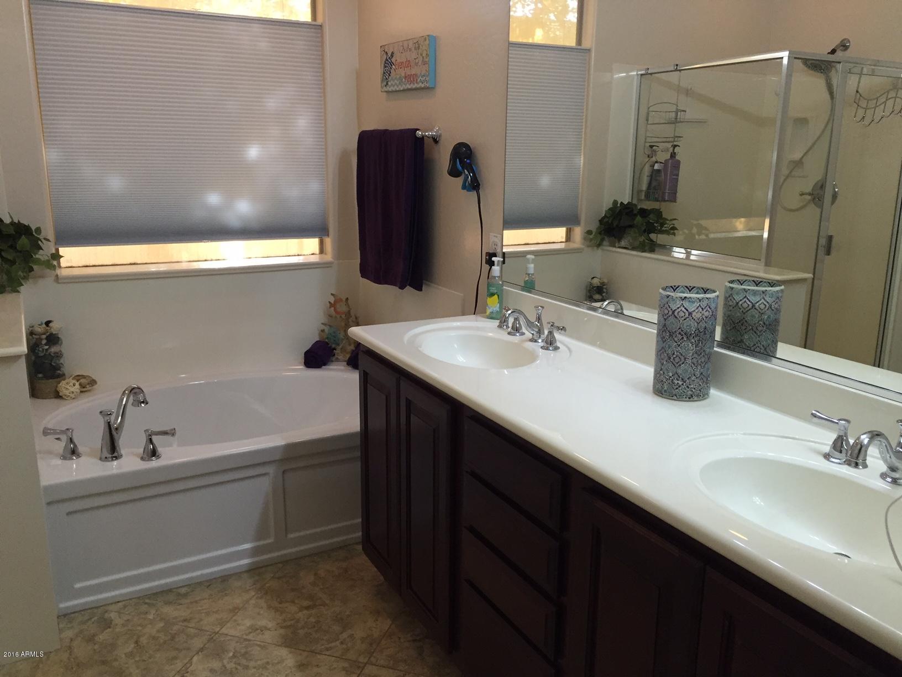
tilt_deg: -13.6
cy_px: 338
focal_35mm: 29
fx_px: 756
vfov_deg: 48.2
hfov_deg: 61.7
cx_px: 451
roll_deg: -0.1
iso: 125
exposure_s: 1/30
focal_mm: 4.15
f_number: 2.2
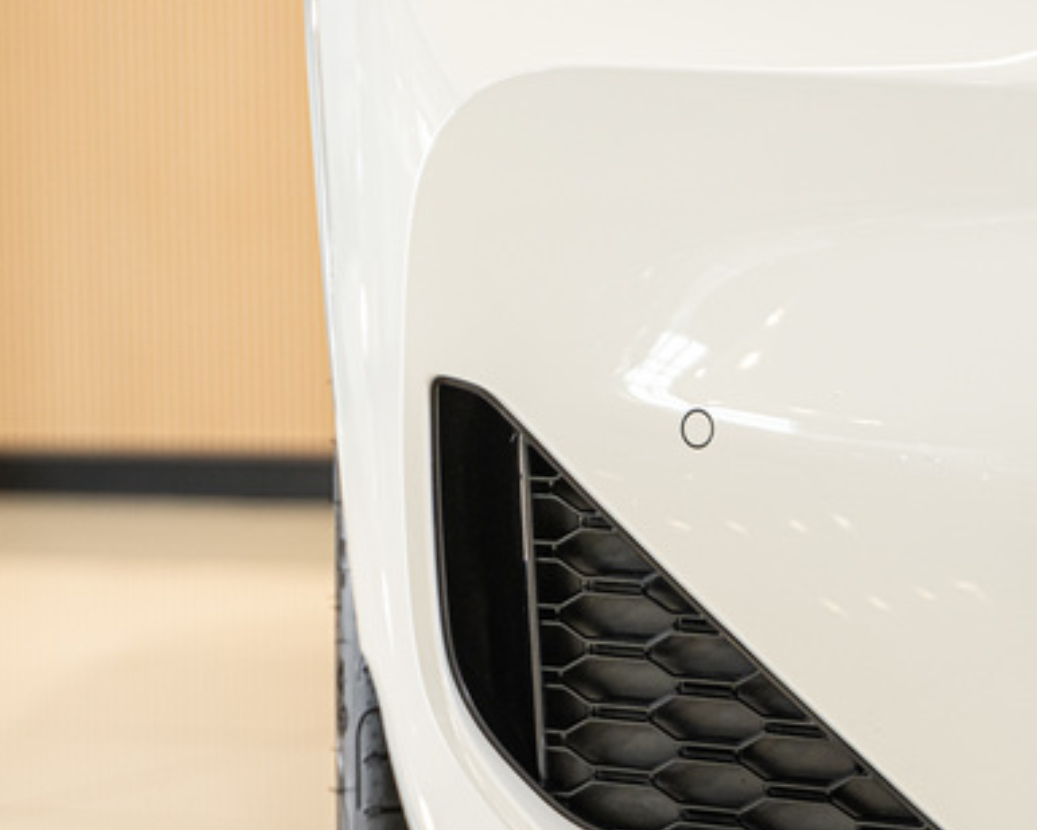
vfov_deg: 9.5
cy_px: 361
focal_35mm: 162
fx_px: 4972
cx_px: 540
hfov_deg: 11.9
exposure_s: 1/160
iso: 640
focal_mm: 65
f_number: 2.8
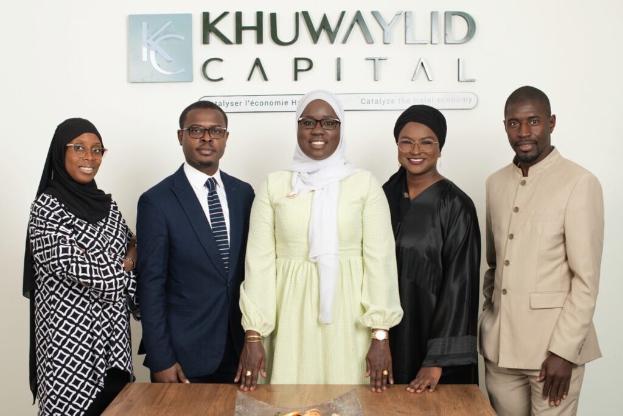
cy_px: 208
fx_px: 865
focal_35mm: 50
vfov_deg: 27.0
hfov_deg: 39.6
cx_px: 312
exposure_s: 1/200
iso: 125
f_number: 6.3
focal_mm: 50
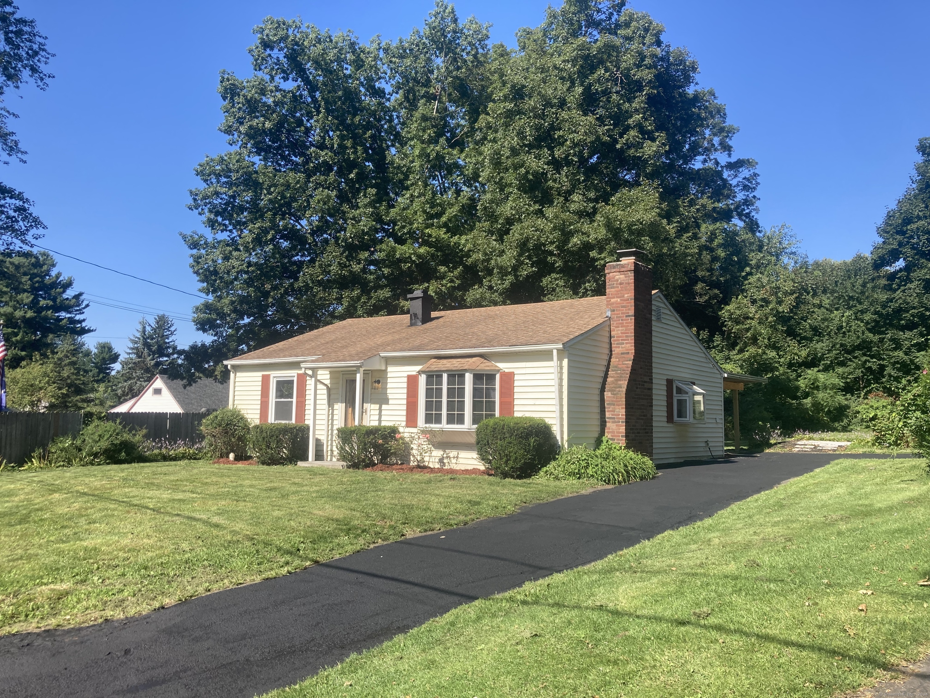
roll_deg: -1.8
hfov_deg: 63.4
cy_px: 349
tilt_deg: +6.9
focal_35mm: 28
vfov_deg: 49.7
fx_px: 752
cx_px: 465
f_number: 1.8
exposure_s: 1/1080
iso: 20
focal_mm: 3.99
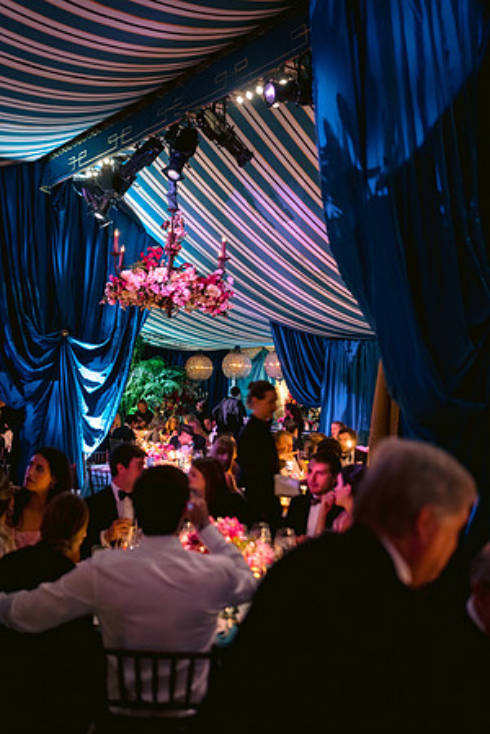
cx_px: 245
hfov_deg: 37.9
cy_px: 367
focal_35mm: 35
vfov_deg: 54.4
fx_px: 715
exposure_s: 1/25
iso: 1600
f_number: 1.8
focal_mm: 35
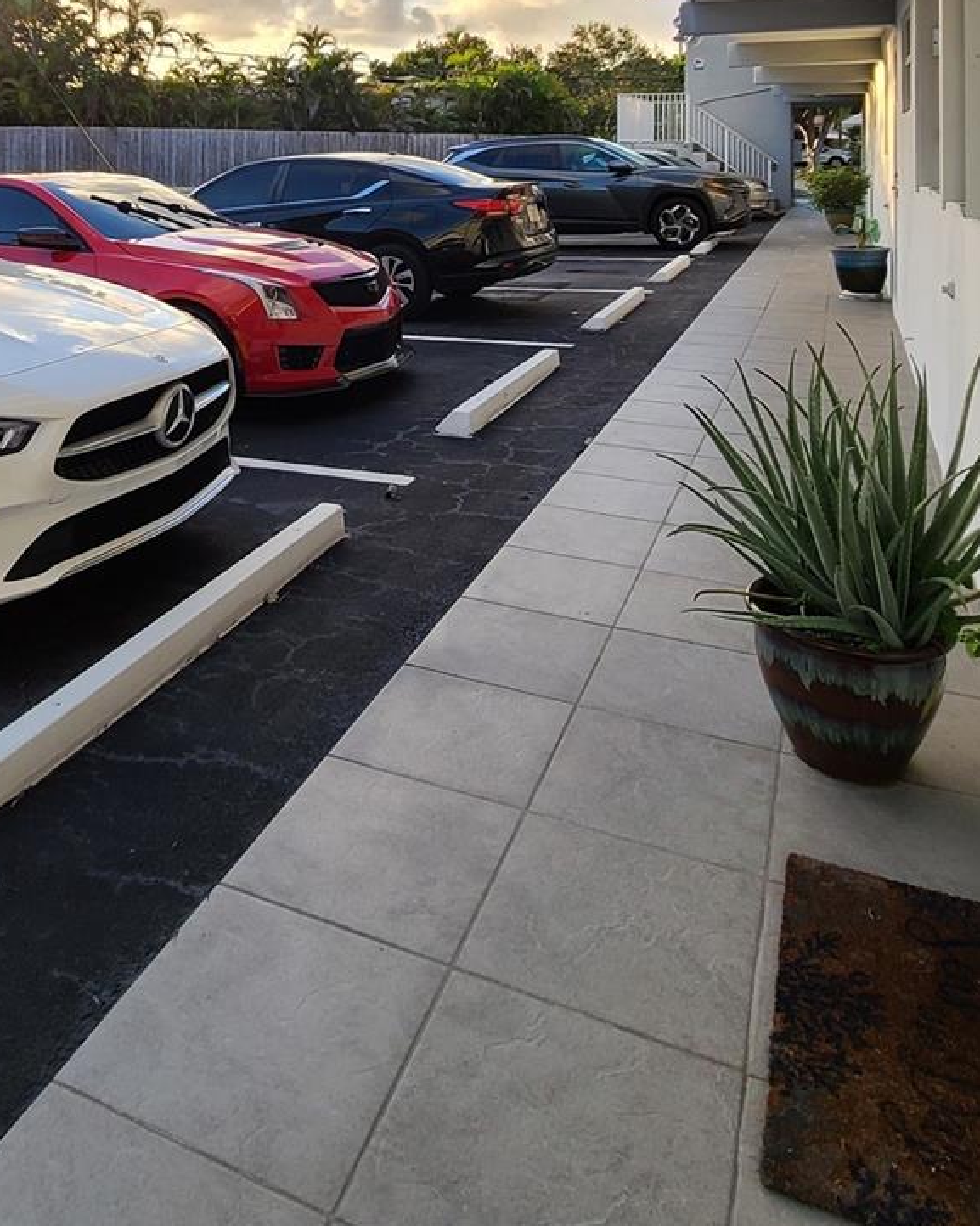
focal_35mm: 27
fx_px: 980
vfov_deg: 54.8
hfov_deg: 52.2
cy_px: 98
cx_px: 335
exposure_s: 1/332
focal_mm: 2.2
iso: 50
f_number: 2.2
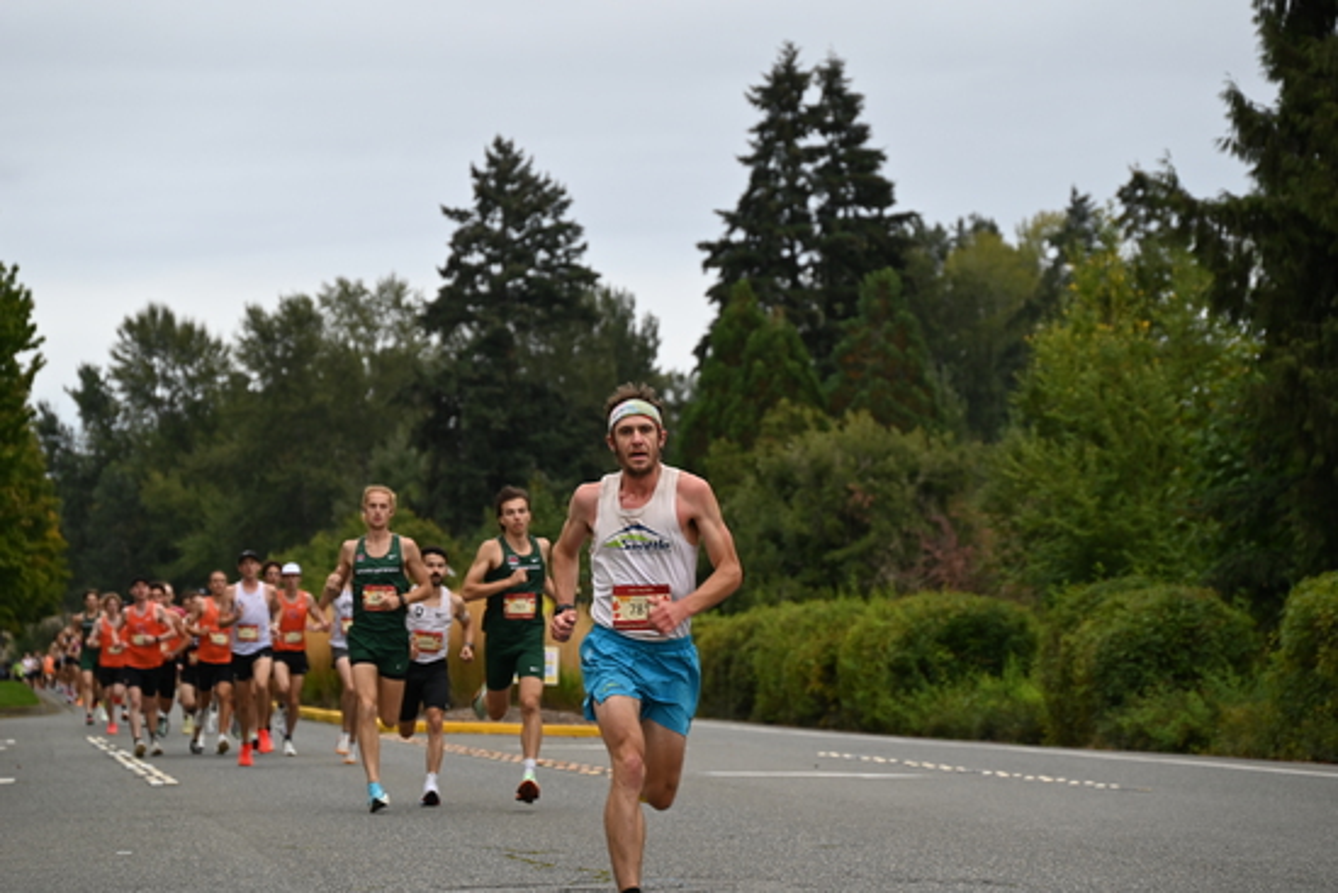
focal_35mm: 140
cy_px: 446
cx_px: 669
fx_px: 5204
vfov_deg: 9.8
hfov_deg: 14.6
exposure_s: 1/250
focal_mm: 140
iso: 560
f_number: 6.3
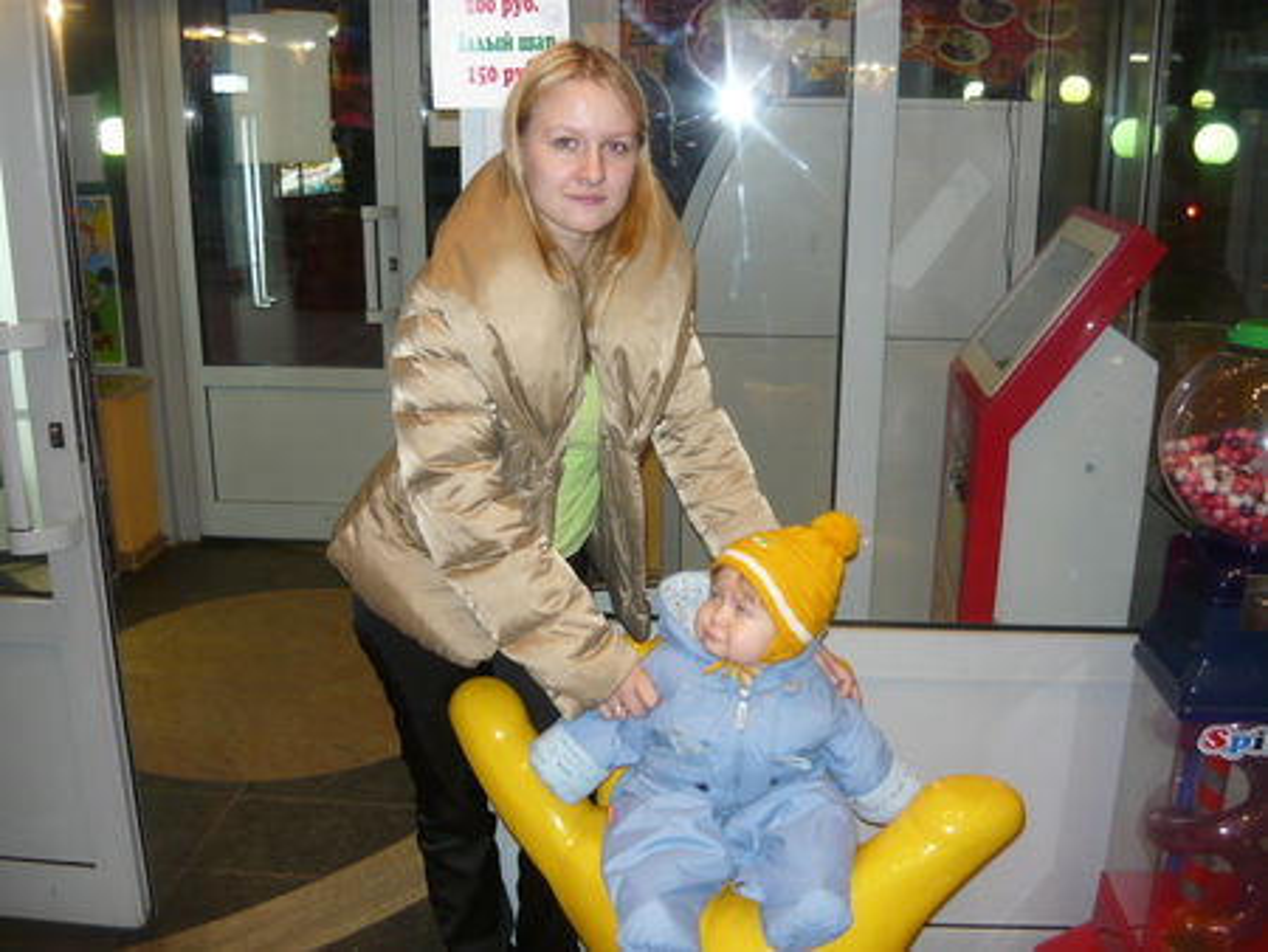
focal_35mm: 33
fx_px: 1209
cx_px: 634
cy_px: 476
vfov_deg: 43.0
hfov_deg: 55.3
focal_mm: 5.5
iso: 160
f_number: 2.8
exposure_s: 1/30
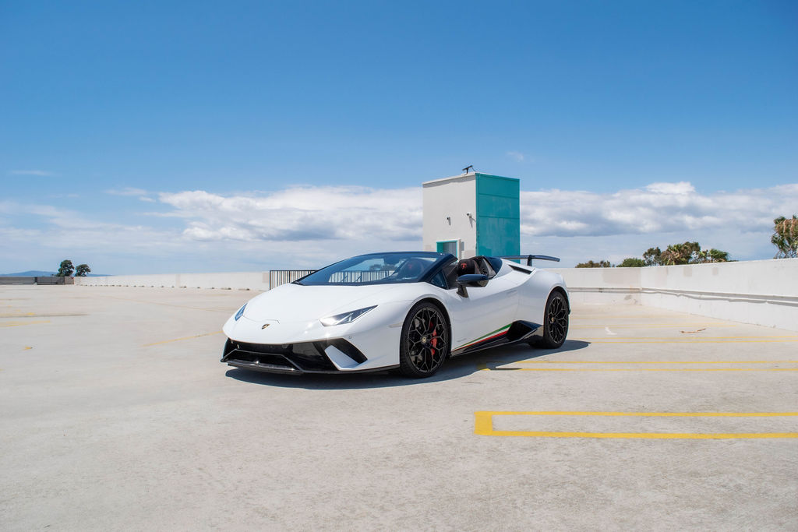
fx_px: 599
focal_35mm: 27
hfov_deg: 67.4
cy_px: 266
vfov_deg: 47.9
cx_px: 399
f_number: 8
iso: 320
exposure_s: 1/2000
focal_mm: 18
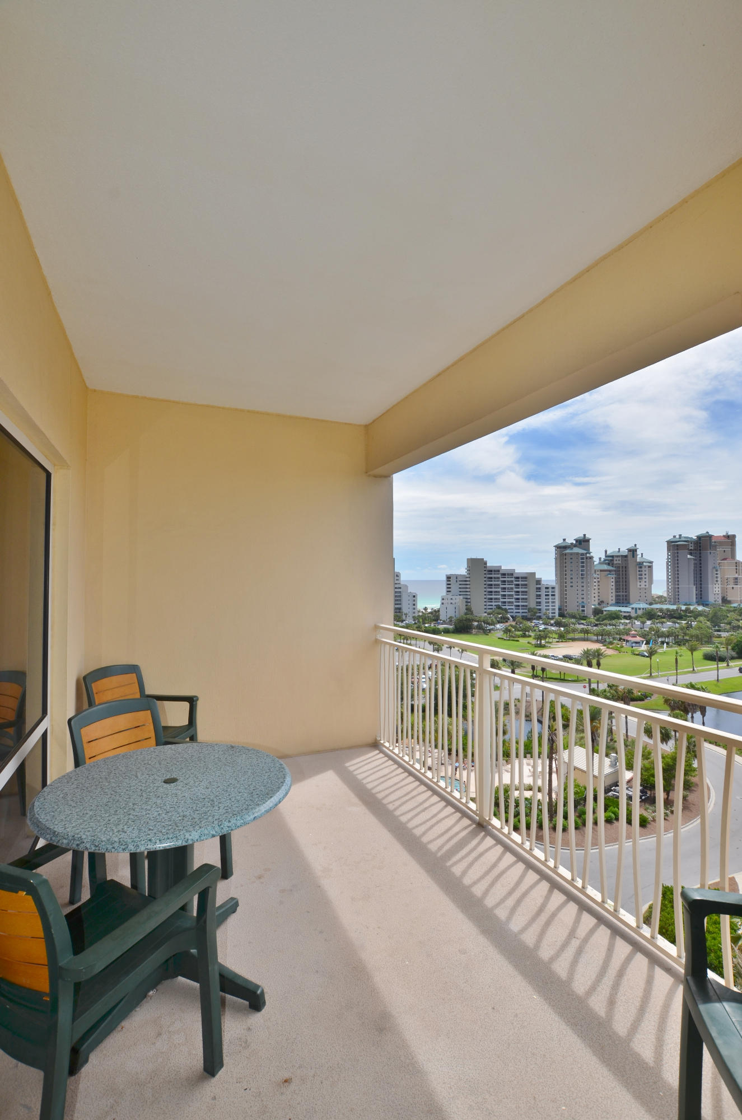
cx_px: 371
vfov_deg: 92.6
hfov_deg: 69.4
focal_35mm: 17
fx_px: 536
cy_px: 560
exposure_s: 1/250
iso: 100
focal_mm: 11.5
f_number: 9
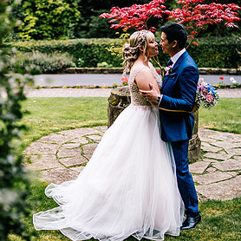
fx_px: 488
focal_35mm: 62
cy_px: 103
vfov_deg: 27.7
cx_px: 53
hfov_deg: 27.2
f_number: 1.4
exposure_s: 1/250
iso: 320
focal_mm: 35
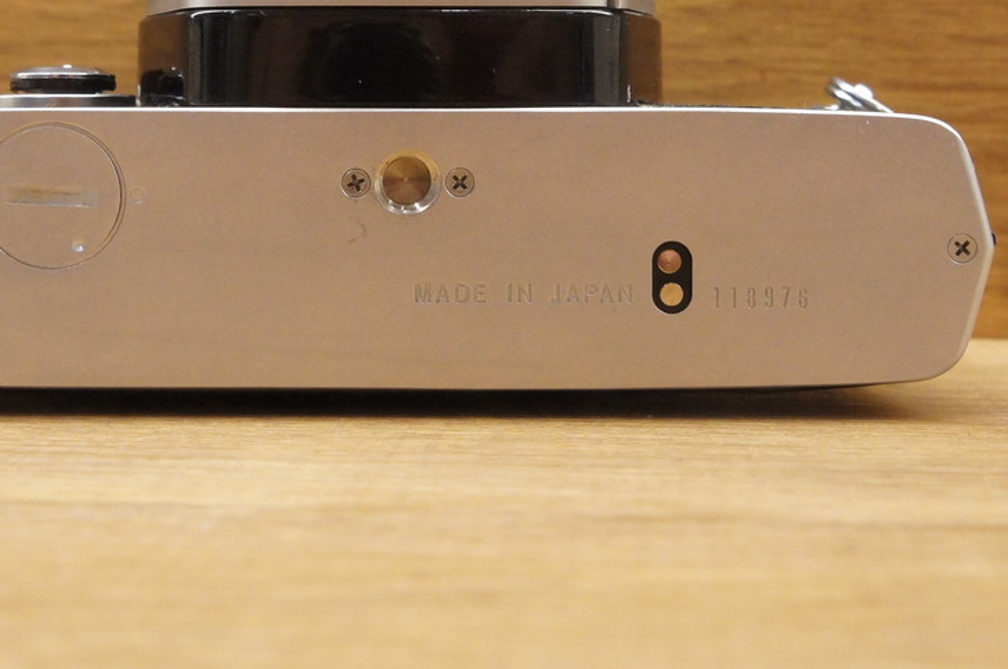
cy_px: 176
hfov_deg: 25.6
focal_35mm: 79
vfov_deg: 17.1
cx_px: 355
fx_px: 2209
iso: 3200
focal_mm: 32
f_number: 10
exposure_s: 1/100
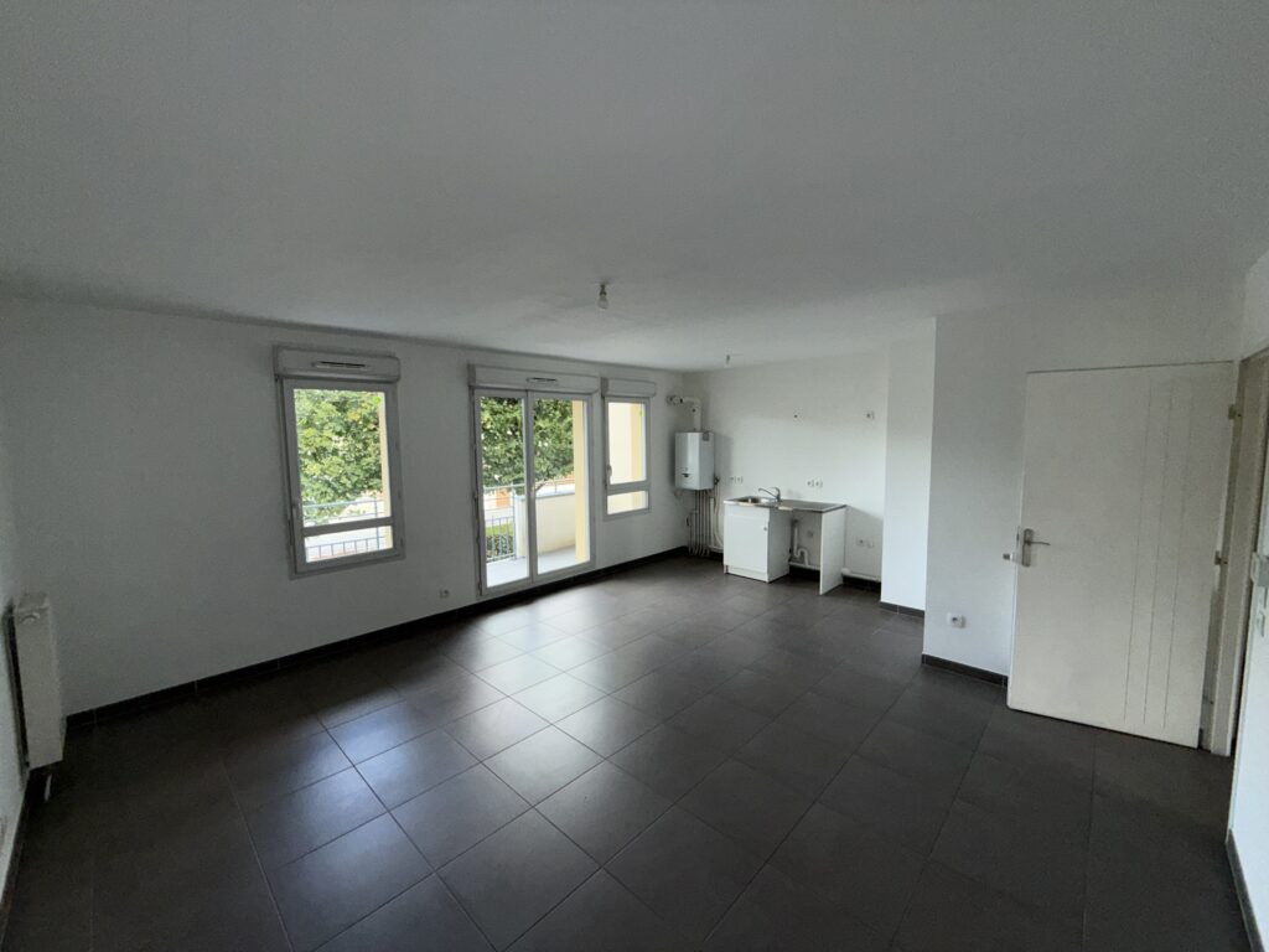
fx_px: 513
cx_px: 634
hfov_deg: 102.1
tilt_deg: -4.6
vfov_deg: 85.7
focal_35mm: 14
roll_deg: +0.7
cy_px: 476
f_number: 2.2
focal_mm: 2.22
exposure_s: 1/122
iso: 50
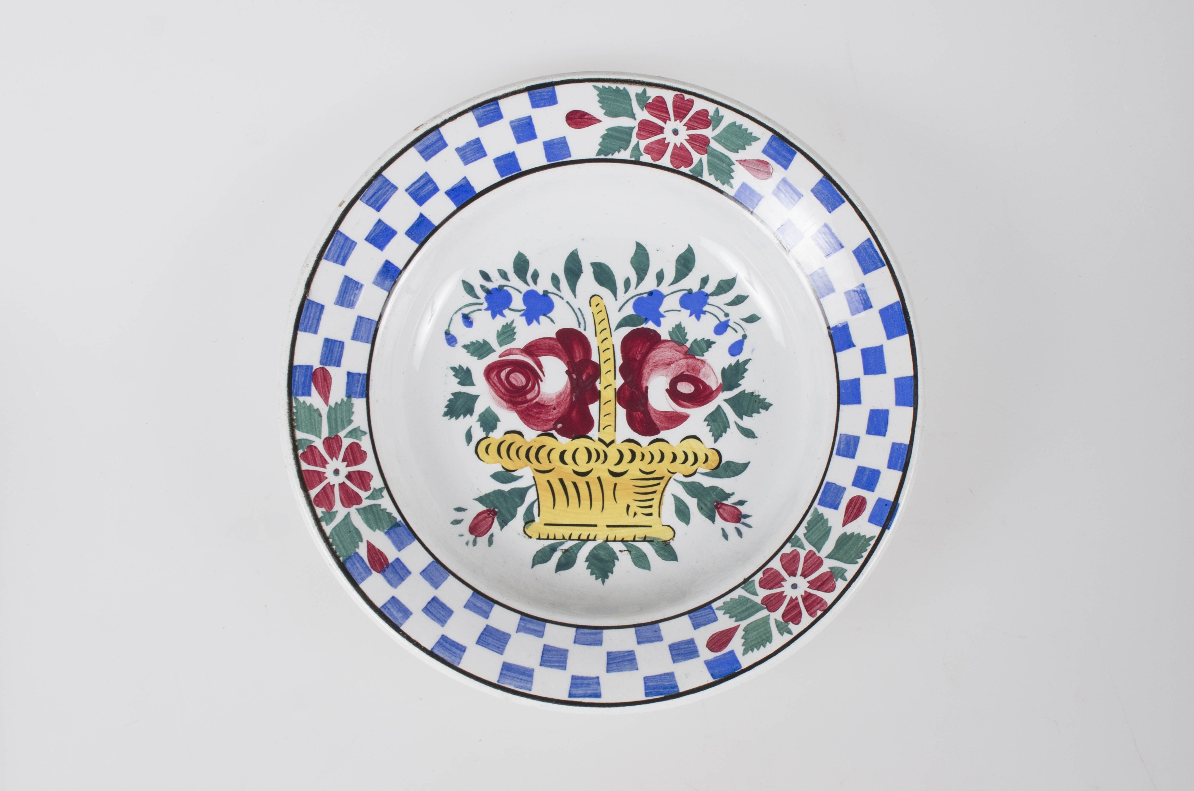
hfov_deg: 41.2
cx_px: 597
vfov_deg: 28.0
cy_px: 396
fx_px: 1589
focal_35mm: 48
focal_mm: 32
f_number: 10
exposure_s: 1/160
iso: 160
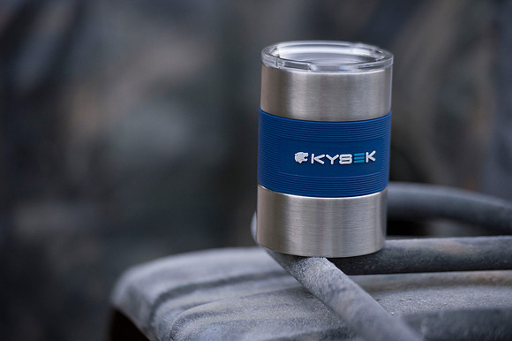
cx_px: 256
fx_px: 2843
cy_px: 170
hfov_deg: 10.3
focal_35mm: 200
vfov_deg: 6.9
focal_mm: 200
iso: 2500
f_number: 2.8
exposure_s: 1/200
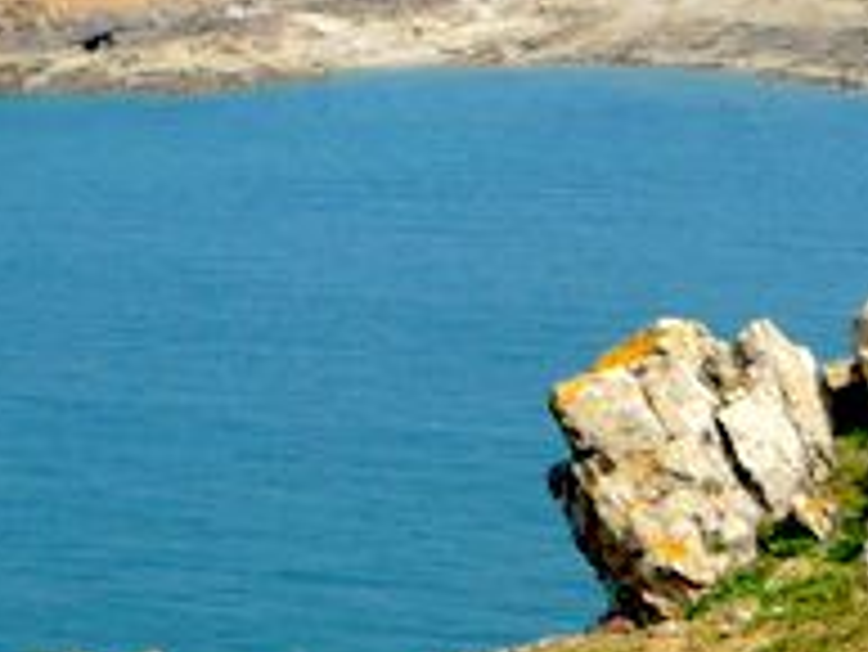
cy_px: 481
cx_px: 252
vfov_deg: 8.9
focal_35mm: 166
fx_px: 4165
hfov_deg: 11.9
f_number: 3.9
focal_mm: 6.9
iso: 100
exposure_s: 1/1000
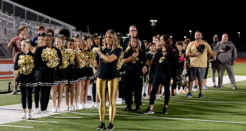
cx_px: 127
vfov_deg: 11.1
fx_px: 676
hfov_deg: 20.6
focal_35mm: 105
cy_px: 72
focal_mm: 70
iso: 3200
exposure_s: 1/320
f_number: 2.8
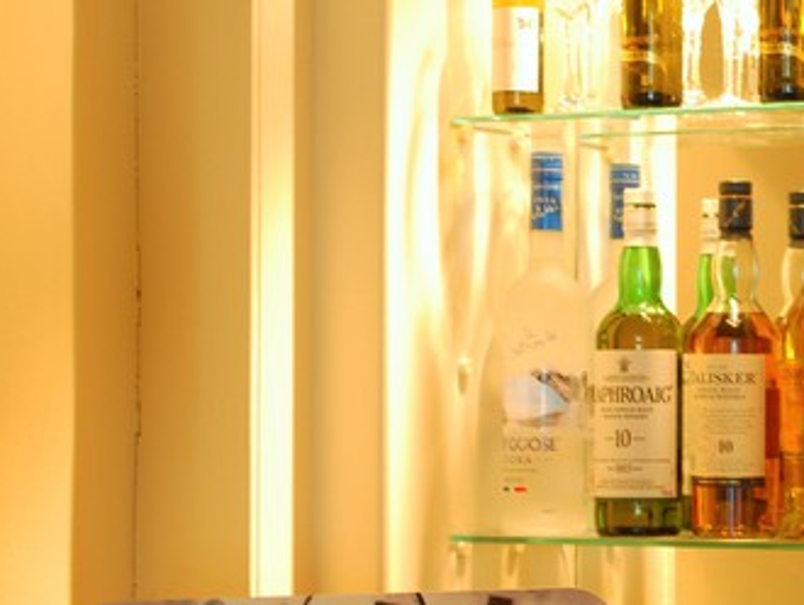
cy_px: 417
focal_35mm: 126
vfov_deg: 11.8
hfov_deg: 15.1
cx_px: 960
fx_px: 2929
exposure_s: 1/10
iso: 400
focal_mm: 36
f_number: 5.6
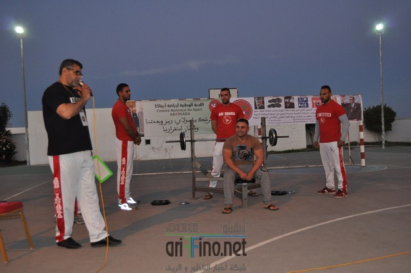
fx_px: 410
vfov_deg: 36.8
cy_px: 136
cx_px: 206
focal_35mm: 36
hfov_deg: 53.2
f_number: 3.8
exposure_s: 1/60
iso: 800
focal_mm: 24
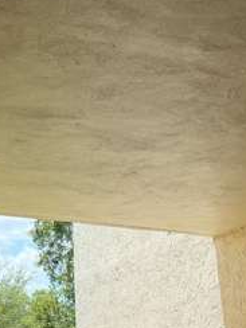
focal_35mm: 63
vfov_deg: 26.7
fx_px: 597
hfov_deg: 22.5
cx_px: 242
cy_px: 410
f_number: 1.78
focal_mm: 6.76
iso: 80
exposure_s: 1/1337
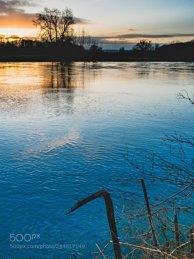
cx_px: 97
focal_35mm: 34
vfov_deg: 54.0
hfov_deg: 41.8
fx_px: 254
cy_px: 130
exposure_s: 1/320
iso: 400
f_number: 8
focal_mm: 17
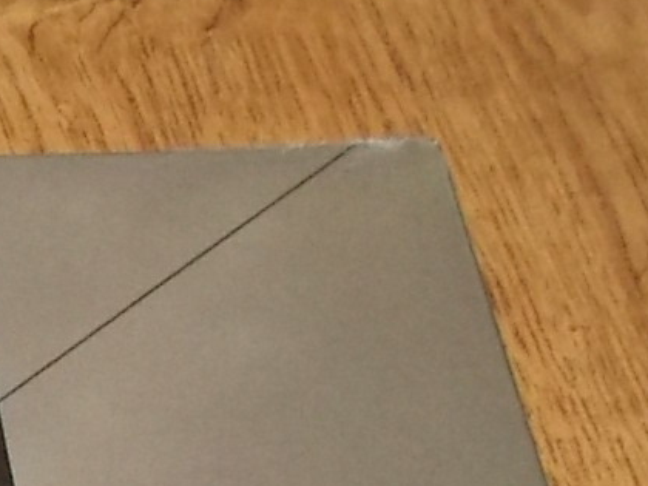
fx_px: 2939
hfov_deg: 11.6
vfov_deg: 8.7
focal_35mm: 157
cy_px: 1119
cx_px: -540
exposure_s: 1/30
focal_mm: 4.1
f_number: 3.3
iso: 200
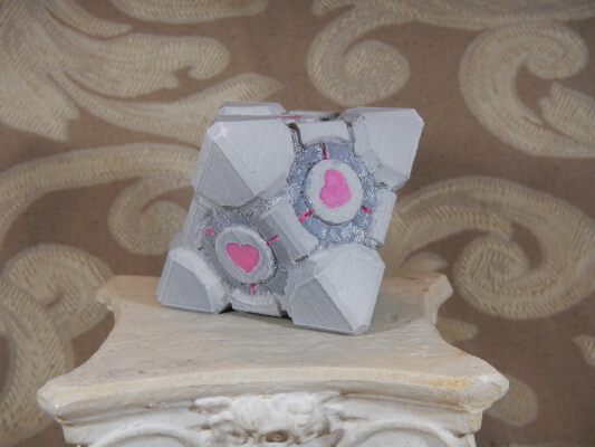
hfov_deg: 29.8
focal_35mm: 65
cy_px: 224
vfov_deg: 22.6
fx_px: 1118
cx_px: 298
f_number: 4.2
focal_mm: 11.7
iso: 320
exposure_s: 1/30
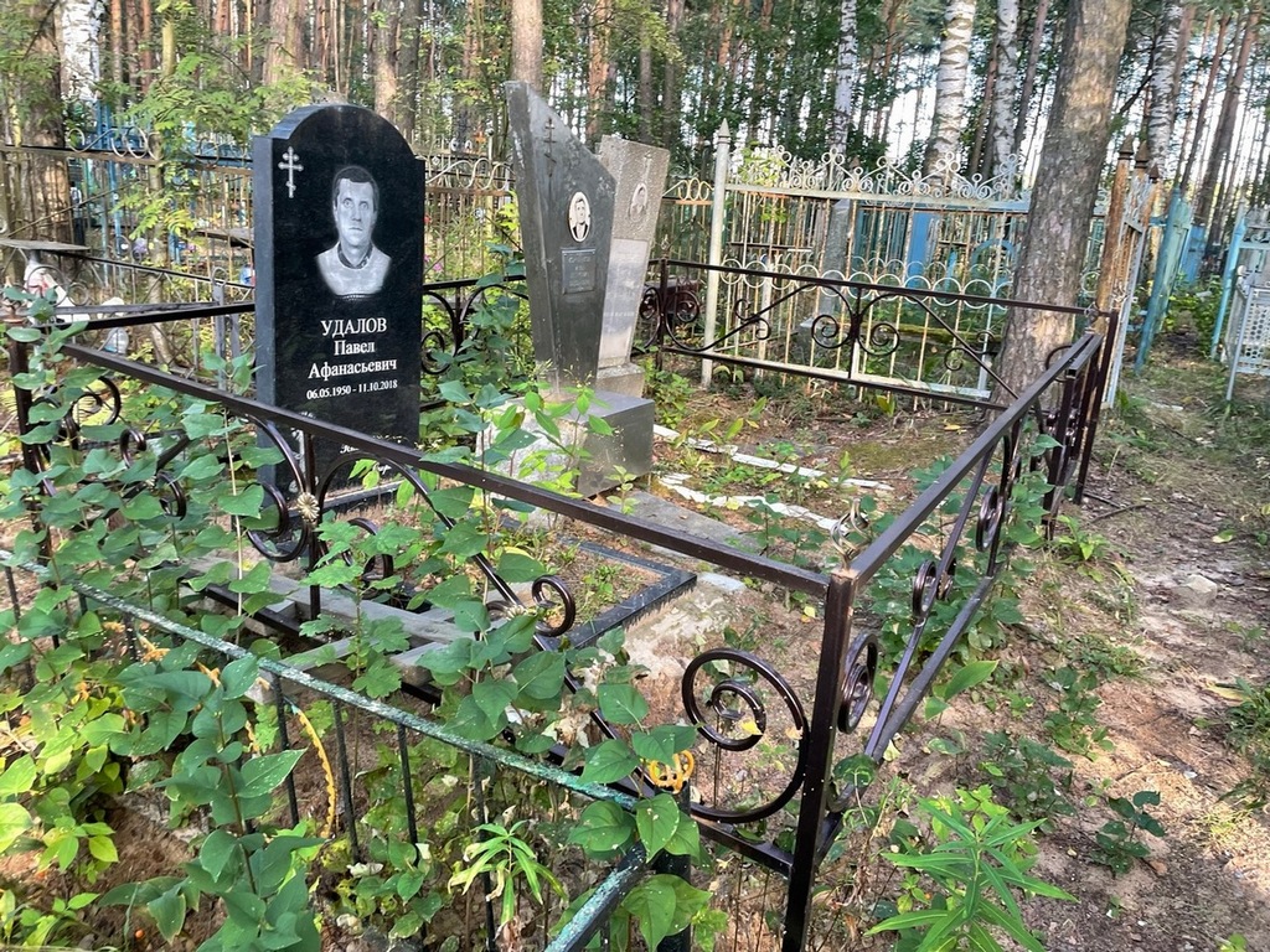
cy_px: 476
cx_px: 635
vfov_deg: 53.1
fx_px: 954
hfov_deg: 67.3
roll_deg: -3.5
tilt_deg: -12.2
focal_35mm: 26
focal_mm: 4.2
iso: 100
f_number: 1.6
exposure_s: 1/121
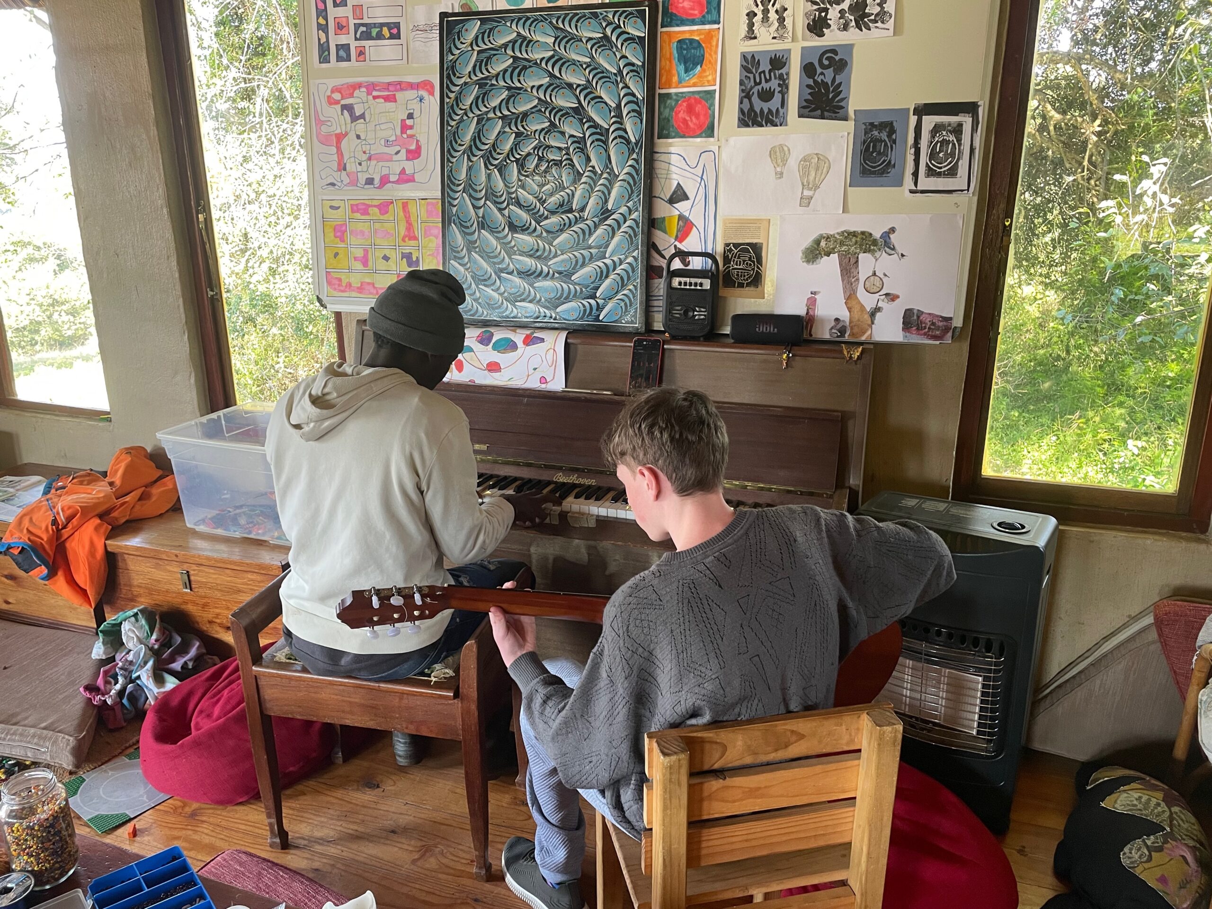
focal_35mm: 26
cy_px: 454
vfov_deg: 53.1
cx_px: 606
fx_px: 910
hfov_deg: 67.3
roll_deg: -0.1
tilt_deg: -16.9
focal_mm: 4.2
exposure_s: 1/99
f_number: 1.6
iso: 125
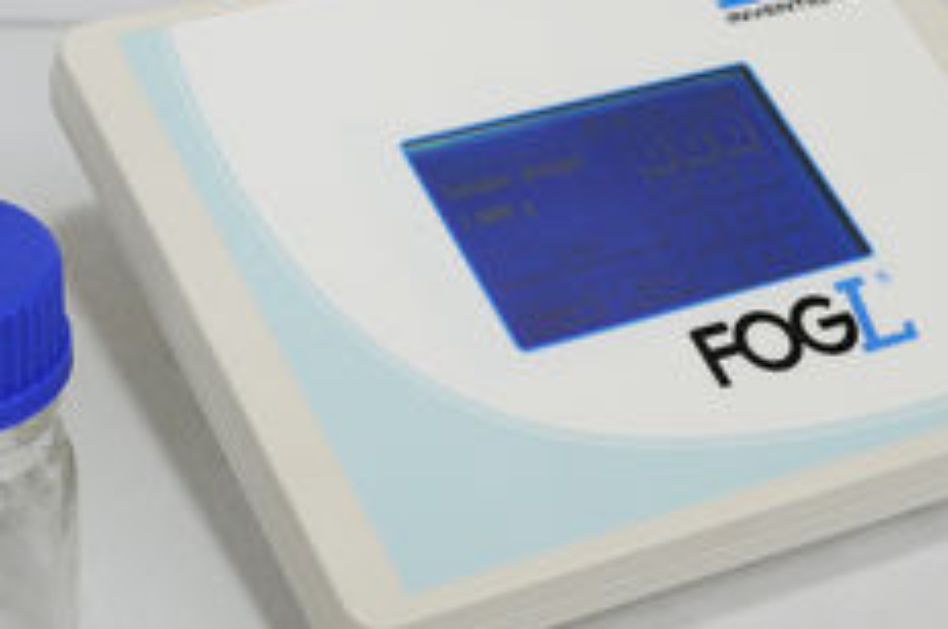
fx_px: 2209
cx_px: 221
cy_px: 306
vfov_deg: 16.2
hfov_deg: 23.9
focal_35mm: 84
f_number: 9
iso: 640
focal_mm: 26
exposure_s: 1/250
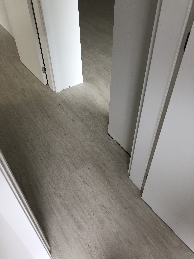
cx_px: 97
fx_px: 209
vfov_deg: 63.4
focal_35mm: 28
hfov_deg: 49.7
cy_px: 130
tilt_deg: -45.3
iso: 50
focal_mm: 4
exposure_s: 1/120
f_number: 1.8
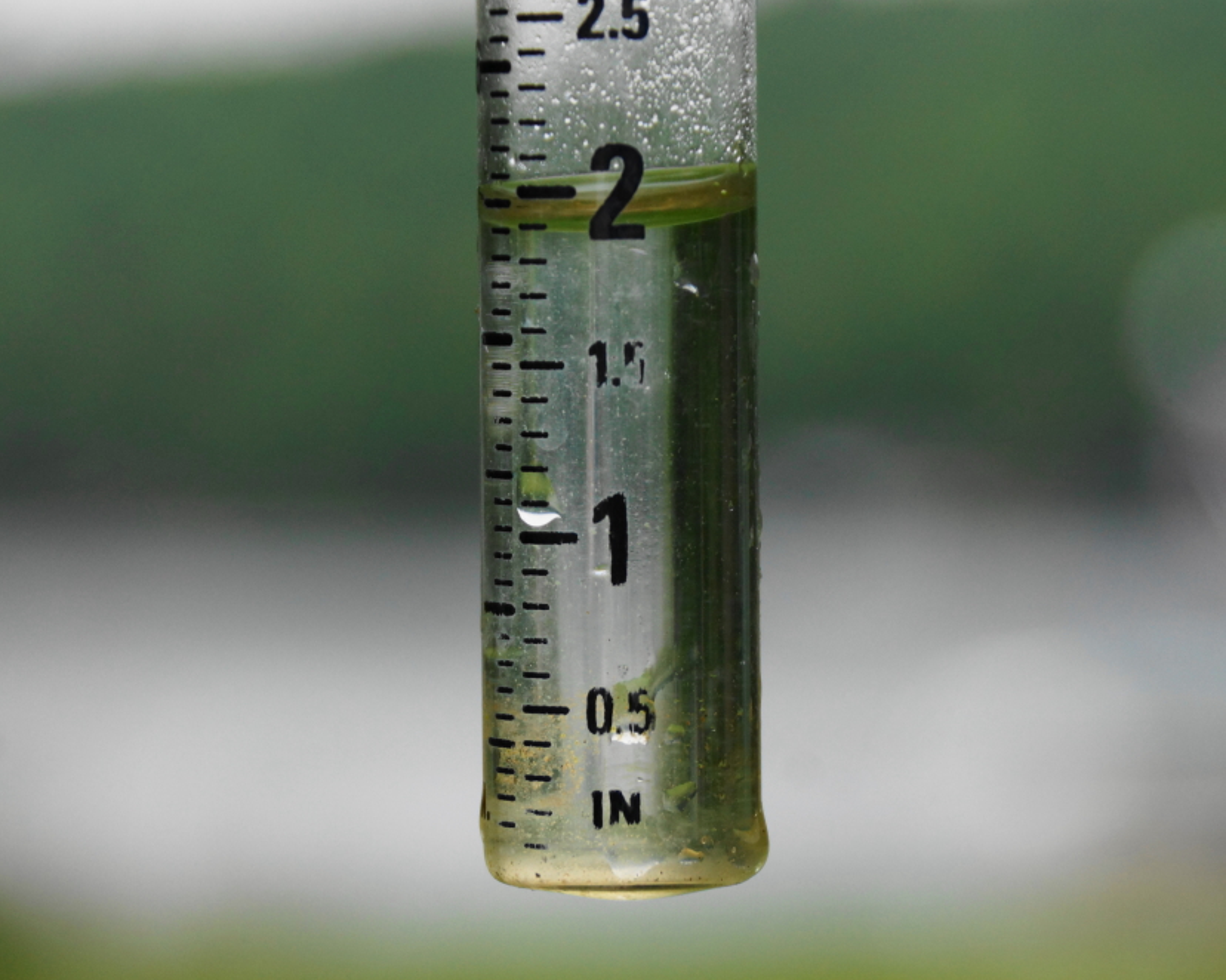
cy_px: 490
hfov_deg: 8.7
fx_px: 8017
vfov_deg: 7.0
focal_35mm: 221
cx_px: 610
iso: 400
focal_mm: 130
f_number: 5.6
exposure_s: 1/200
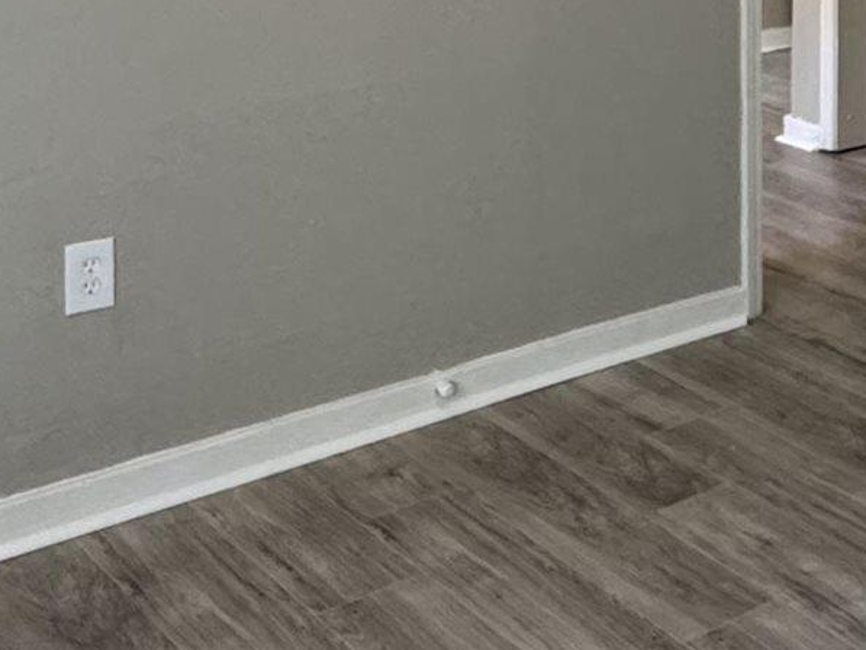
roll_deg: -1.1
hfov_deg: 24.5
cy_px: -176
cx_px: 1034
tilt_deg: -5.6
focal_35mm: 72
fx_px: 1802
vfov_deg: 19.0
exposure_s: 1/60
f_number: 2.2
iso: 320
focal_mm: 2.22
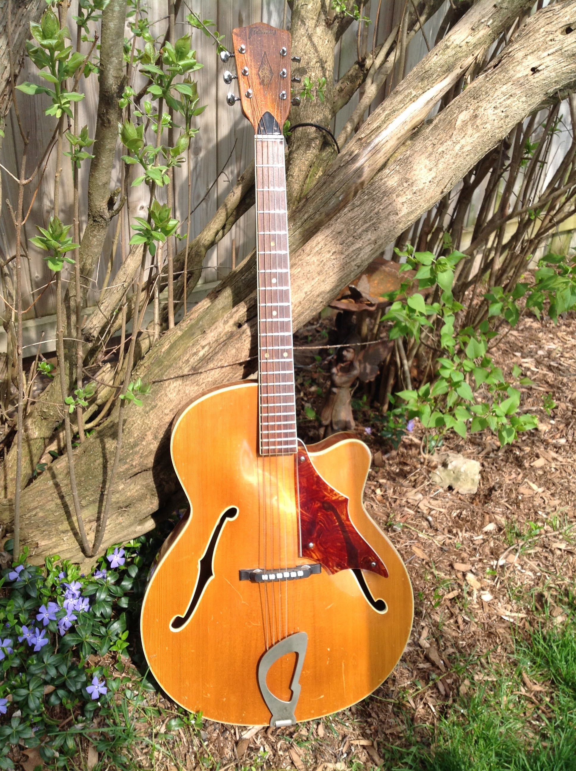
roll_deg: -3.3
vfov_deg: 52.7
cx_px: 288
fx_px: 779
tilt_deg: -31.6
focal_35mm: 35
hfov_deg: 40.6
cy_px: 386
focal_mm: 4.28
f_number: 2.4
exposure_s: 1/343
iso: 50
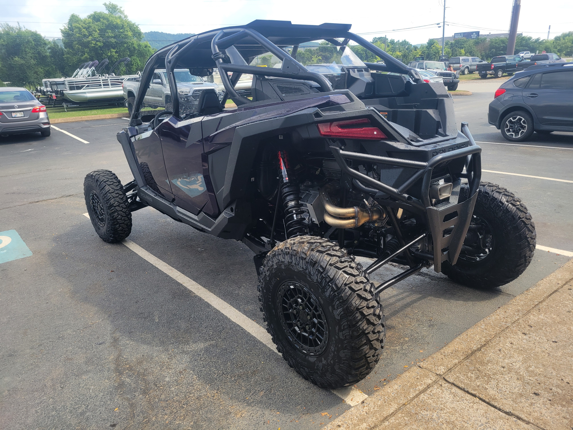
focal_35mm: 26
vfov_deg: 53.1
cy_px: 215
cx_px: 286
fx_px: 430
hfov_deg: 67.3
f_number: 1.8
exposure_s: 1/736
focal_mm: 5.4
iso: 40
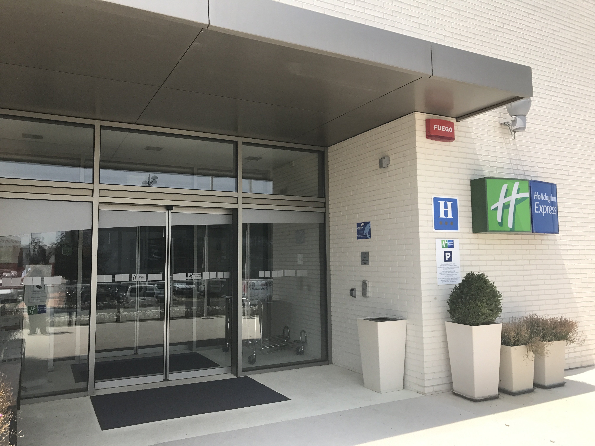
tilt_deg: +5.2
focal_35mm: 28
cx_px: 298
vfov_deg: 49.7
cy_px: 223
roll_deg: +0.1
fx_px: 481
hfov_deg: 63.4
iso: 20
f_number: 1.8
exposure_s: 1/1681
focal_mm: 3.99
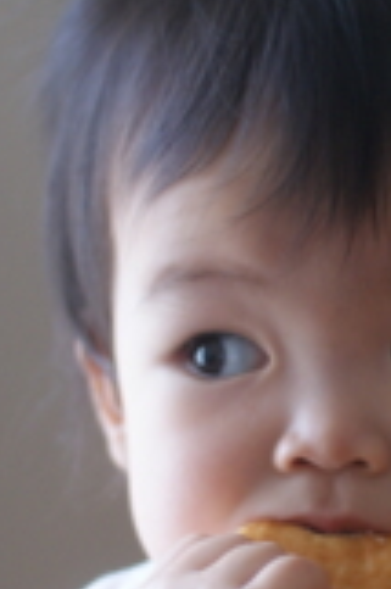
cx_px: 353
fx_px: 2400
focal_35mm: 147
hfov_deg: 9.3
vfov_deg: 13.9
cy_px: 426
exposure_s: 1/60
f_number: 2
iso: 400
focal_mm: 30
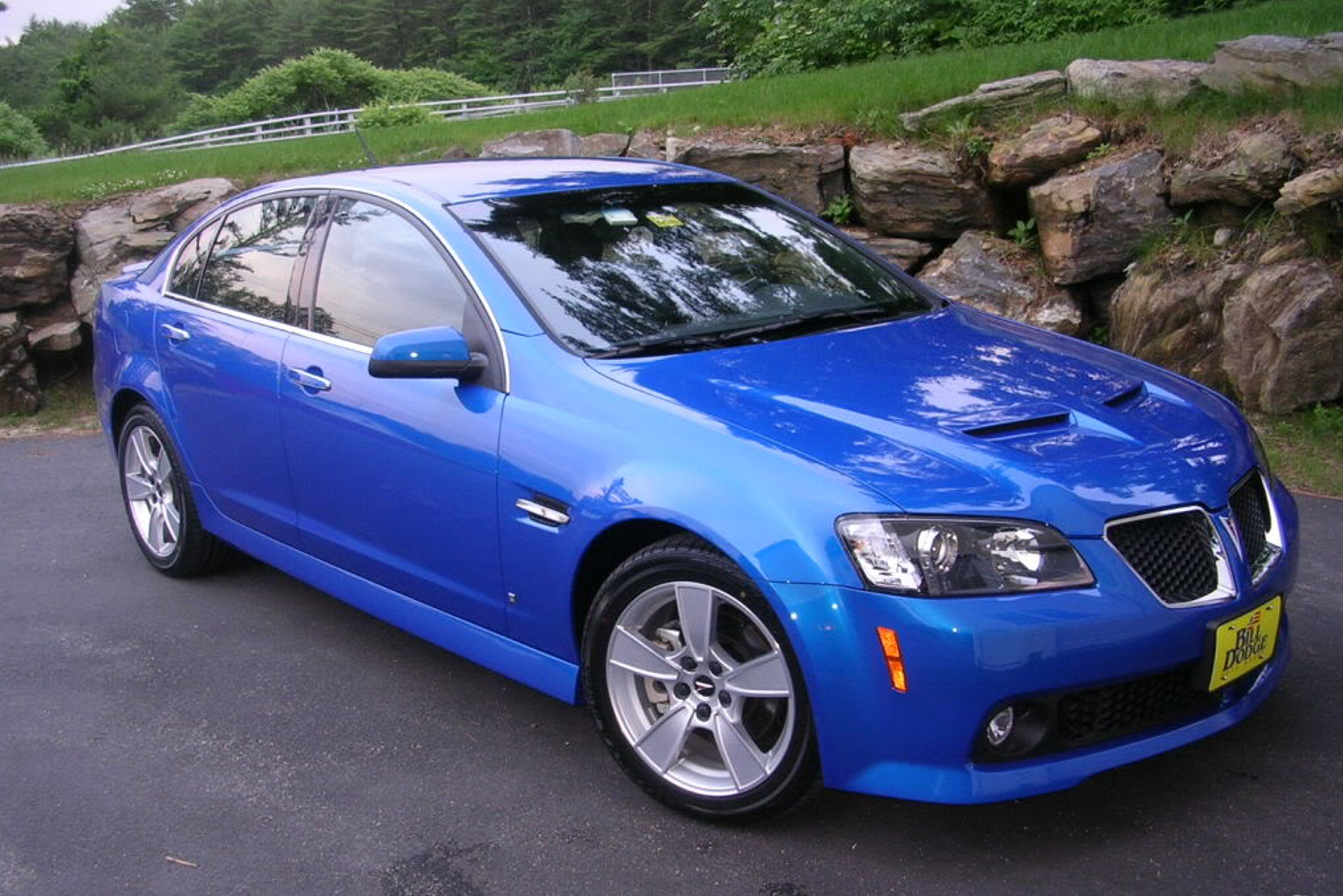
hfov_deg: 48.5
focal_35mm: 40
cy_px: 466
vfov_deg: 33.4
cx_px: 675
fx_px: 1492
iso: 50
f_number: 2.8
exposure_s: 1/30
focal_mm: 5.8
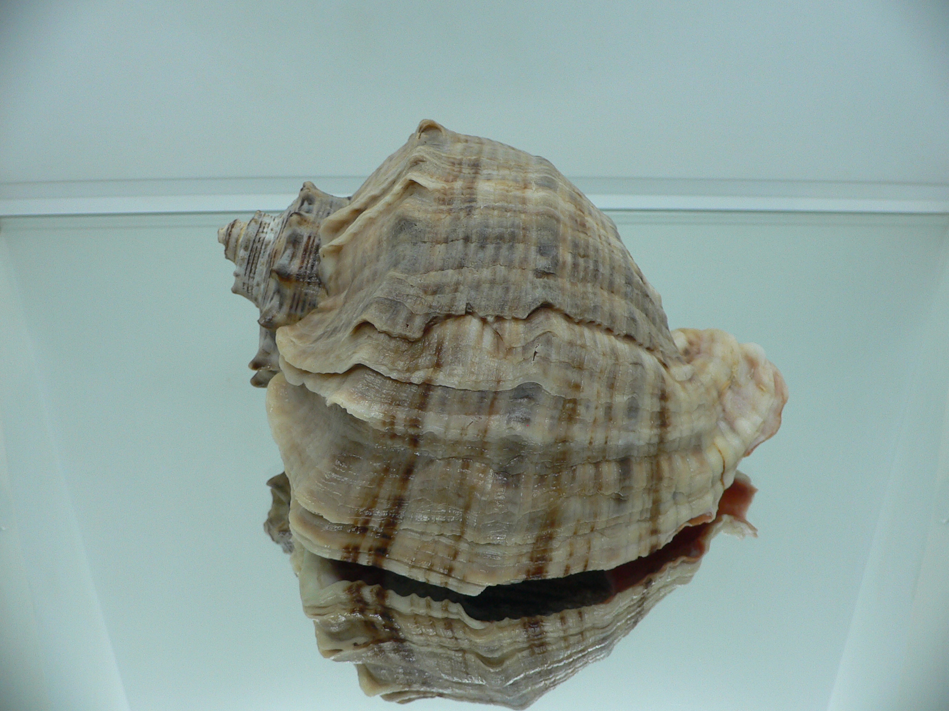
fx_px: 960
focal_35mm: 35
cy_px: 356
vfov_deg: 40.7
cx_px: 474
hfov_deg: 52.6
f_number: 2.8
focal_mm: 4.6
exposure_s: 1/60
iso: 80
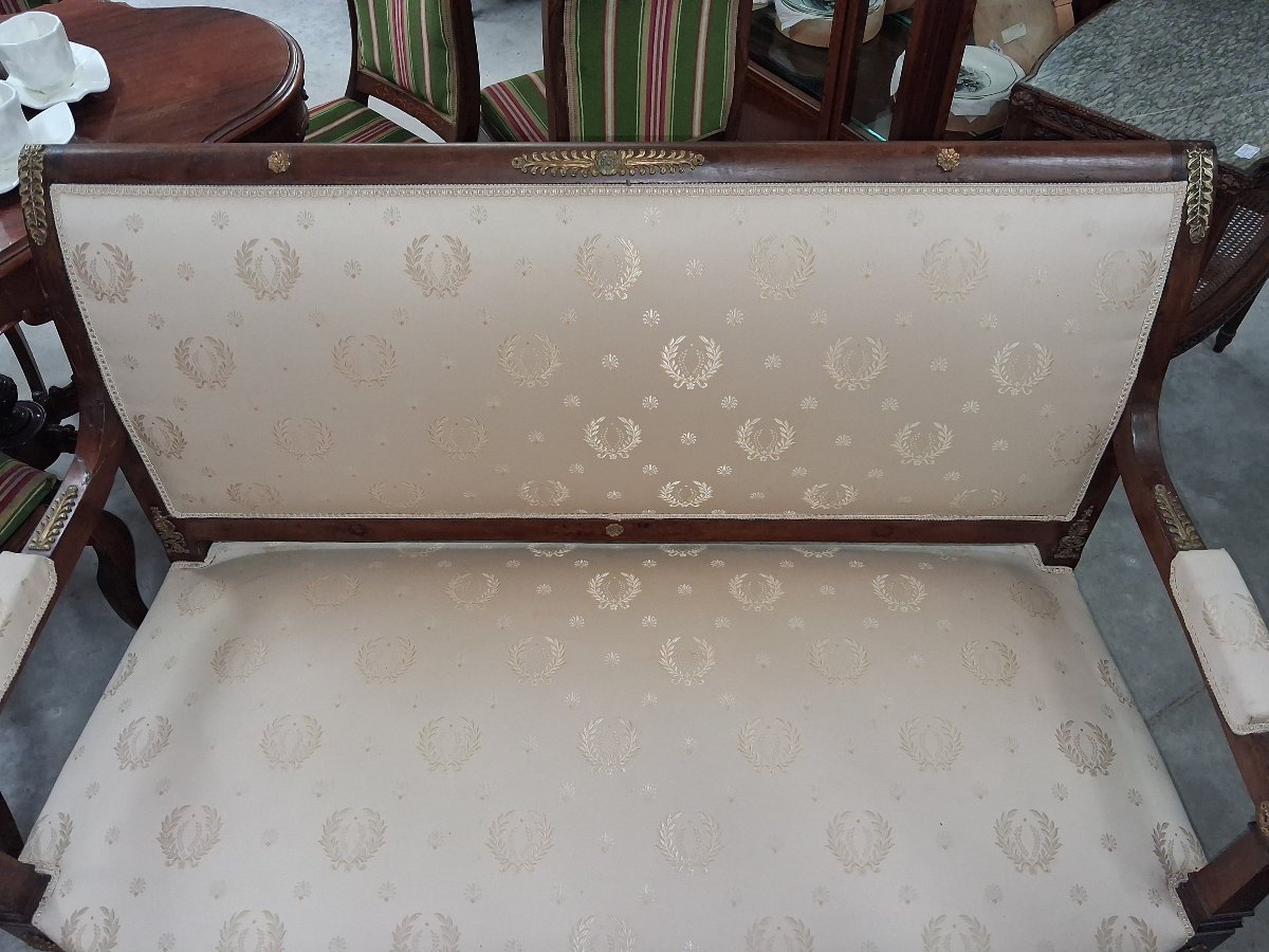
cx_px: 634
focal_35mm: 27
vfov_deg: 51.4
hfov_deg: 65.3
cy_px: 476
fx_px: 990
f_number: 1.8
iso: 400
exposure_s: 1/100
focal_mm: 4
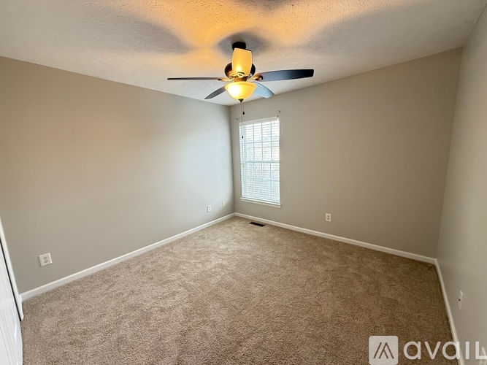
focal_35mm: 14
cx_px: 244
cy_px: 182
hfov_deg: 102.1
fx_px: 197
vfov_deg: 85.7
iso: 400
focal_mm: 2.22
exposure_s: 1/60
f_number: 2.2
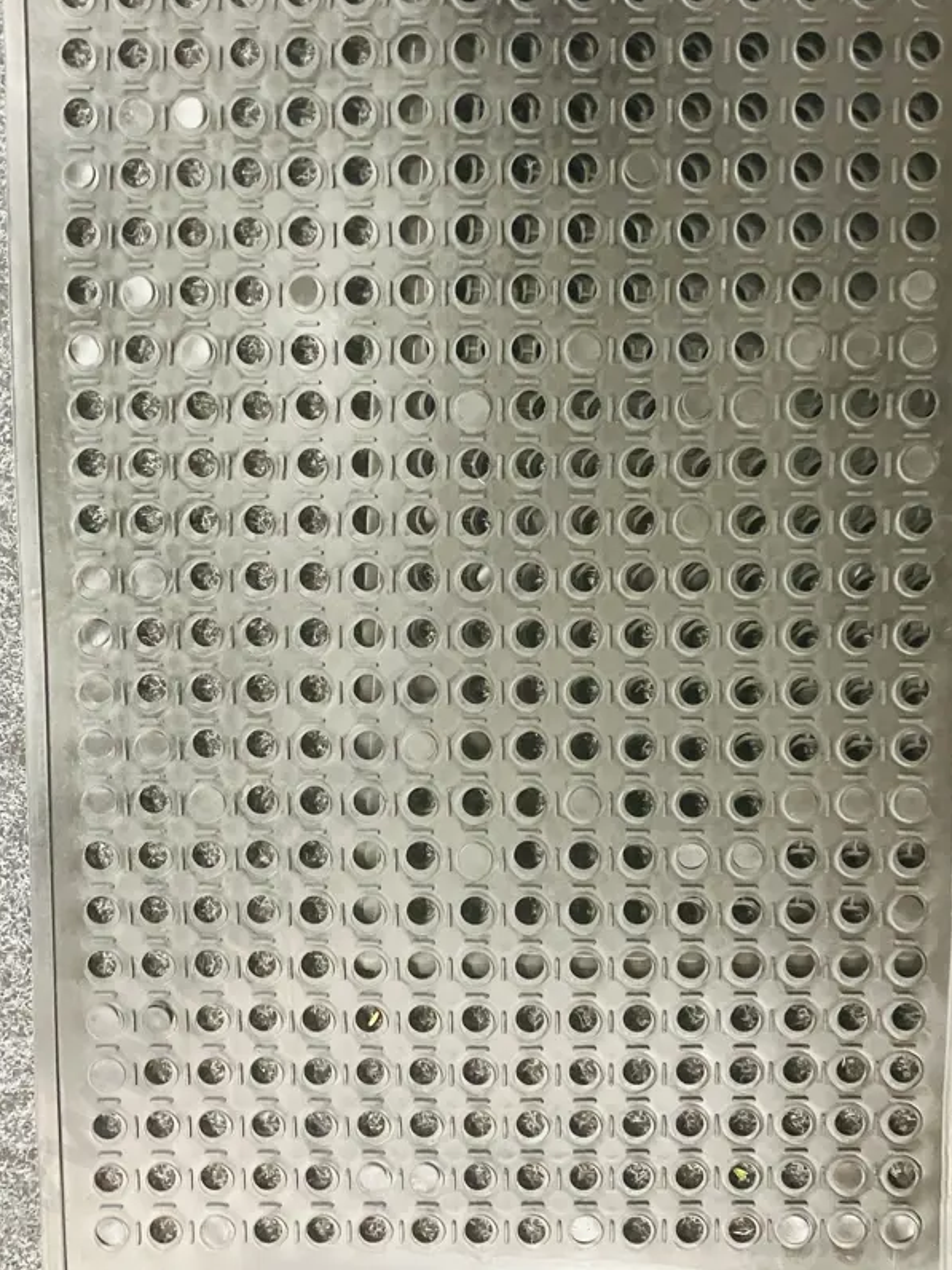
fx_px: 1320
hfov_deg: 39.7
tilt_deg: -84.2
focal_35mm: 36
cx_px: 491
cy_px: 587
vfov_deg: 51.3
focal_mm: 3.99
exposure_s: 1/25
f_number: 1.8
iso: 500
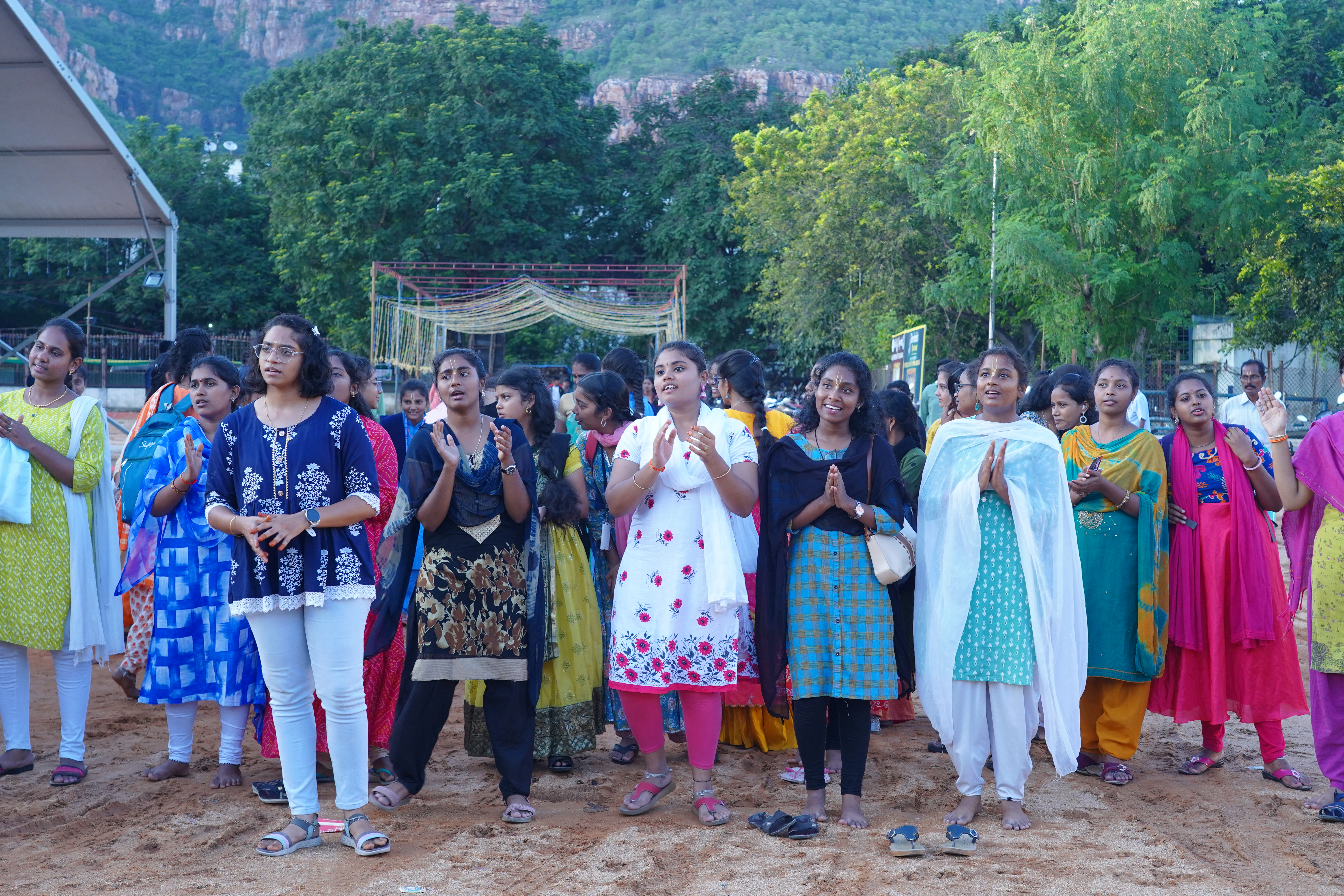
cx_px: 672
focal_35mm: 51
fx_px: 1904
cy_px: 448
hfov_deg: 38.9
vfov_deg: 26.5
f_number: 6.3
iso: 1000
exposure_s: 1/200
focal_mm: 51
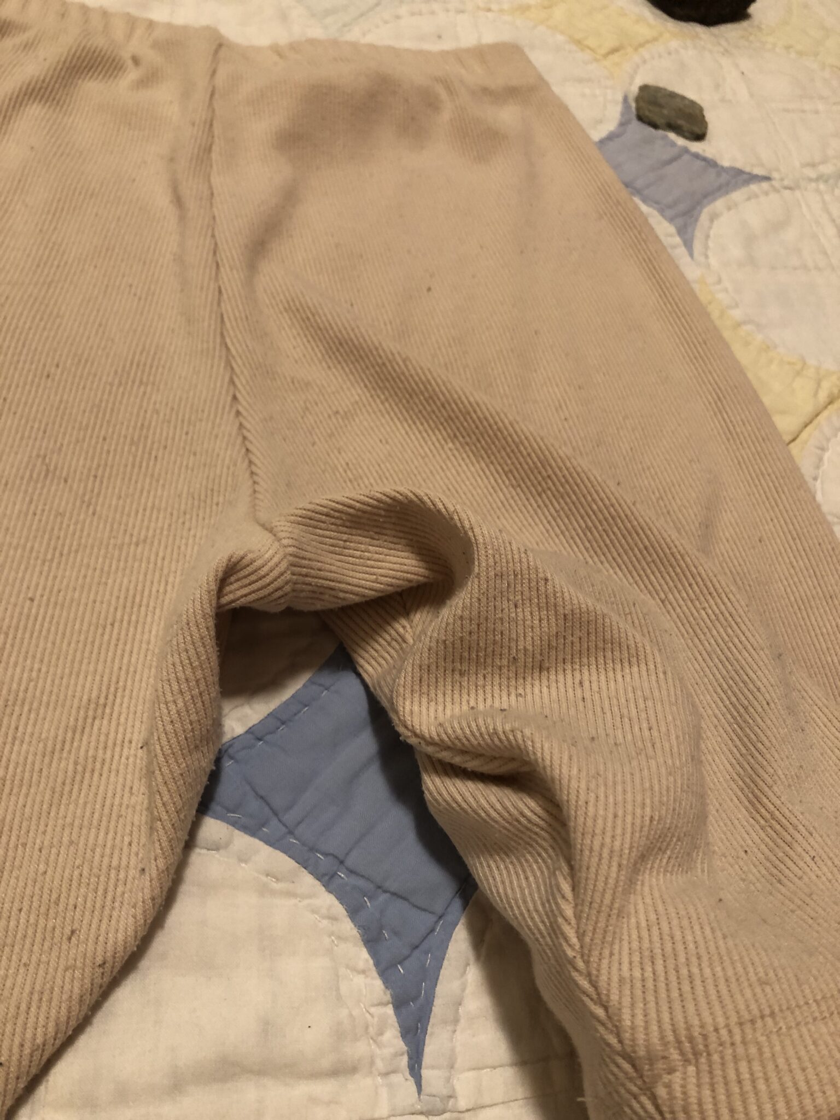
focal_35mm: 28
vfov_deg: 63.4
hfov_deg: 49.7
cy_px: 560
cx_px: 420
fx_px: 906
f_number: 1.8
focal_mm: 3.99
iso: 40
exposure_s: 1/15
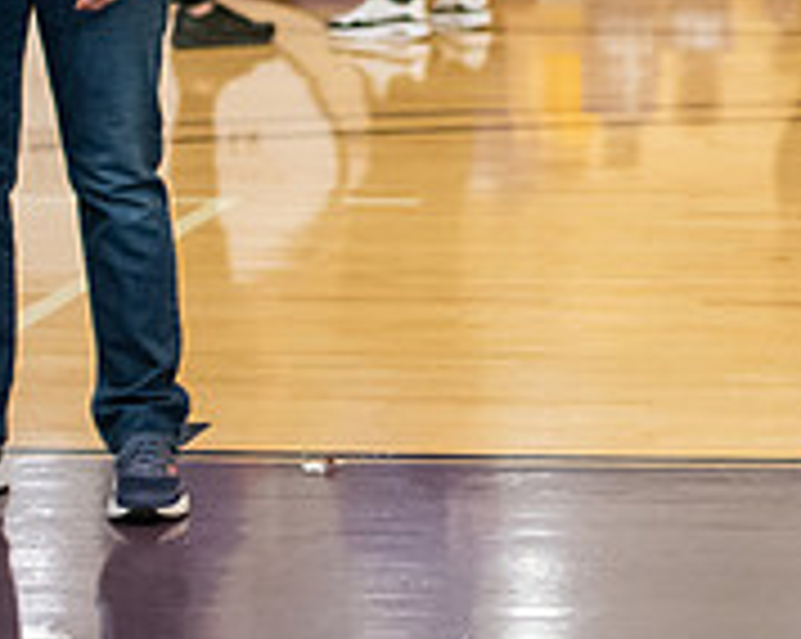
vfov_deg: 6.7
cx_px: 986
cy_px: -205
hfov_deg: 8.3
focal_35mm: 230
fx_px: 5447
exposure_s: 1/200
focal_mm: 75
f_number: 3.2
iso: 3200
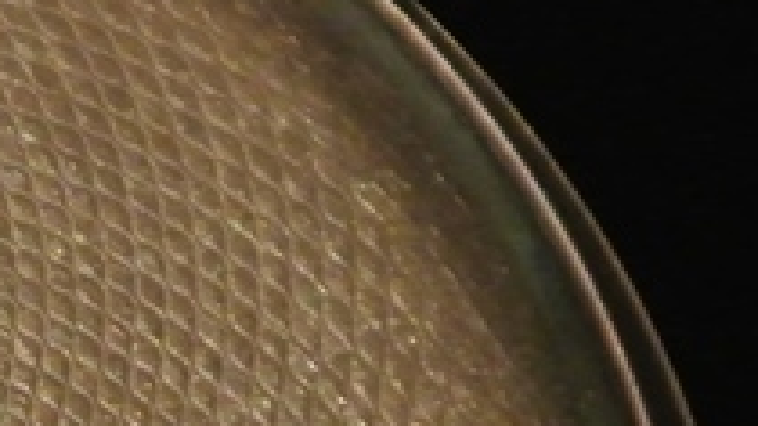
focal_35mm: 404
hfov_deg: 5.3
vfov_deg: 3.0
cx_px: -480
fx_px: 8118
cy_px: 677
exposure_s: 1/30
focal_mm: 30
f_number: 5.6
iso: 1600
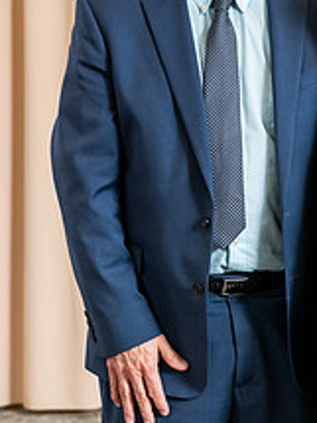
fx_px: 1907
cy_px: 119
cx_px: 325
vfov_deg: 12.6
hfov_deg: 9.4
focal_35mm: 156
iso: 1600
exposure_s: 1/200
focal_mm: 60
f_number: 4.5
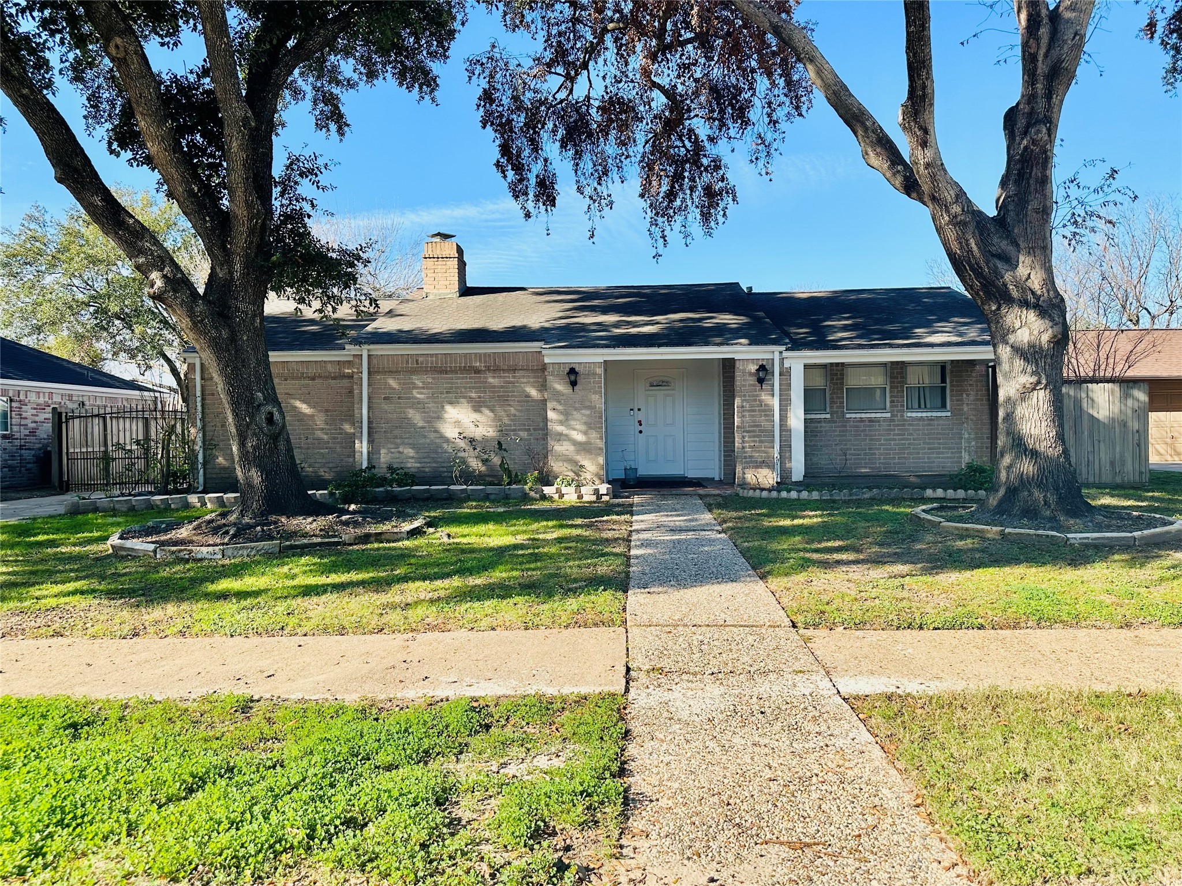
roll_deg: +0.4
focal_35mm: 24
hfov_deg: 71.6
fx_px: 820
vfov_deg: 56.8
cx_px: 591
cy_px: 443
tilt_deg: -0.3
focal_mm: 6.86
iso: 80
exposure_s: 1/2591
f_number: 1.78
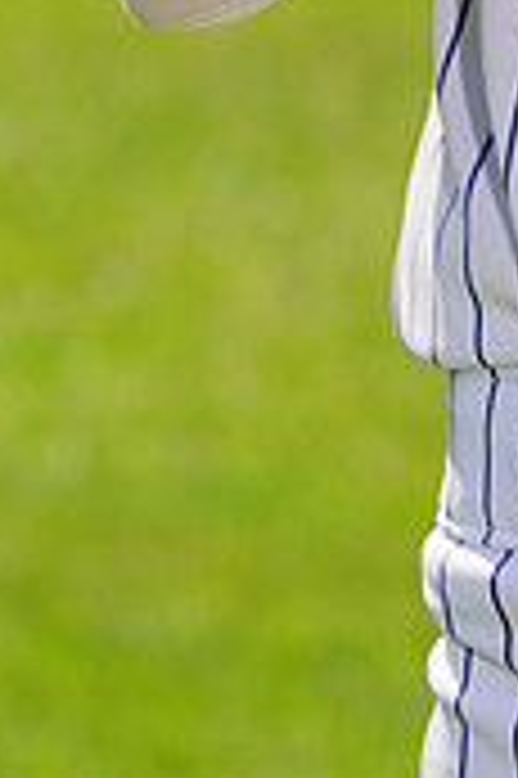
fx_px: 16284
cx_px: 696
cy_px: -445
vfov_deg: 2.7
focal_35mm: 753
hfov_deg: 1.8
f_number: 8
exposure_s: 1/250
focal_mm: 224
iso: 100
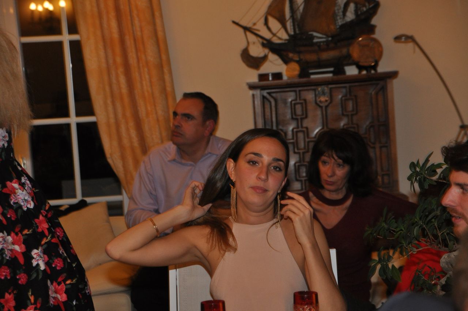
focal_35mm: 135
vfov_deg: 10.1
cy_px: 156
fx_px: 1753
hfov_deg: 15.2
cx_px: 234
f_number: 5.3
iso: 800
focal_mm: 90
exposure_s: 1/60
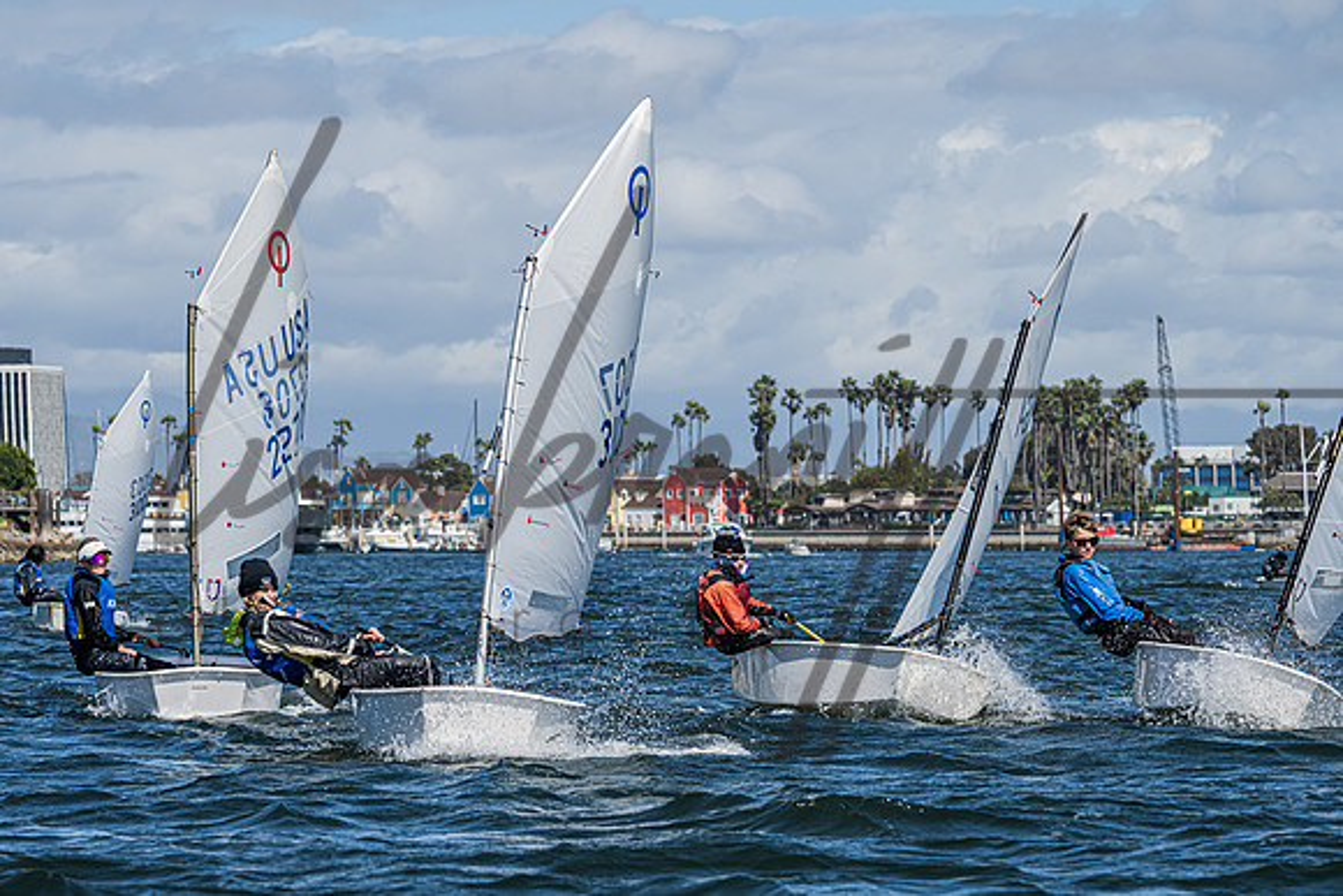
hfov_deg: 12.2
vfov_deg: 8.2
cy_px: 502
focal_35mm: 168
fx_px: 6270
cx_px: 579
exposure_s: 1/1000
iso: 320
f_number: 8
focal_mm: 145
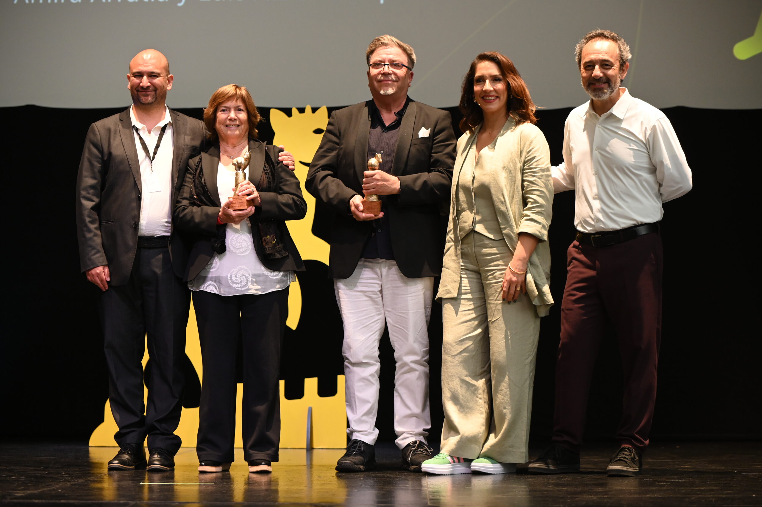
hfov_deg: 27.0
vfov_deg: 18.2
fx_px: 1586
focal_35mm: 75
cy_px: 254
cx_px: 381
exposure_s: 1/200
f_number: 3.5
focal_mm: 75
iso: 2000
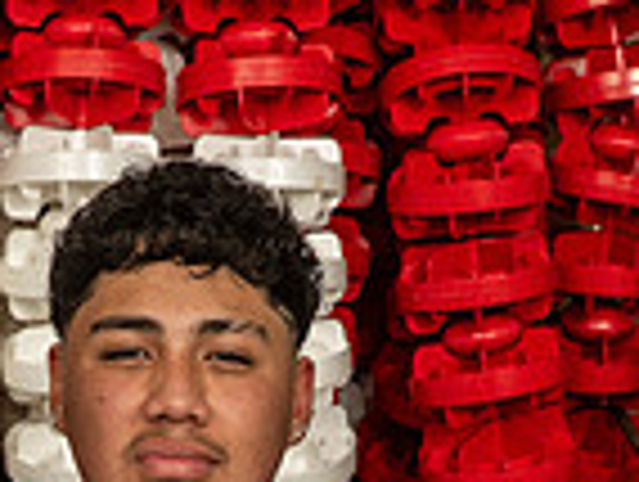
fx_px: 3661
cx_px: 171
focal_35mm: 198
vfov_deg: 7.2
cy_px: 987
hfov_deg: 10.0
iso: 500
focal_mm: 65
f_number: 7.1
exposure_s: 1/250
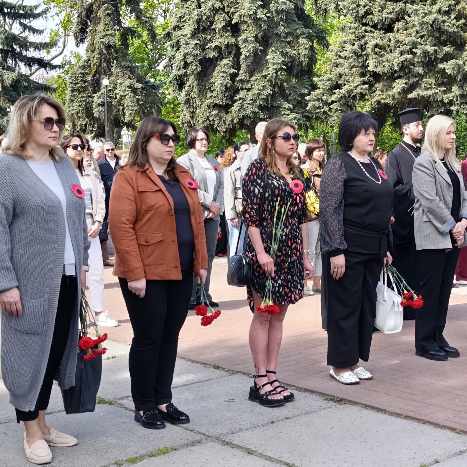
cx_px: 306
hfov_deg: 30.9
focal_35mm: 55
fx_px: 839
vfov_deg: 31.1
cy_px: 236
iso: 50
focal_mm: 6.11
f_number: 1.65
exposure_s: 1/123
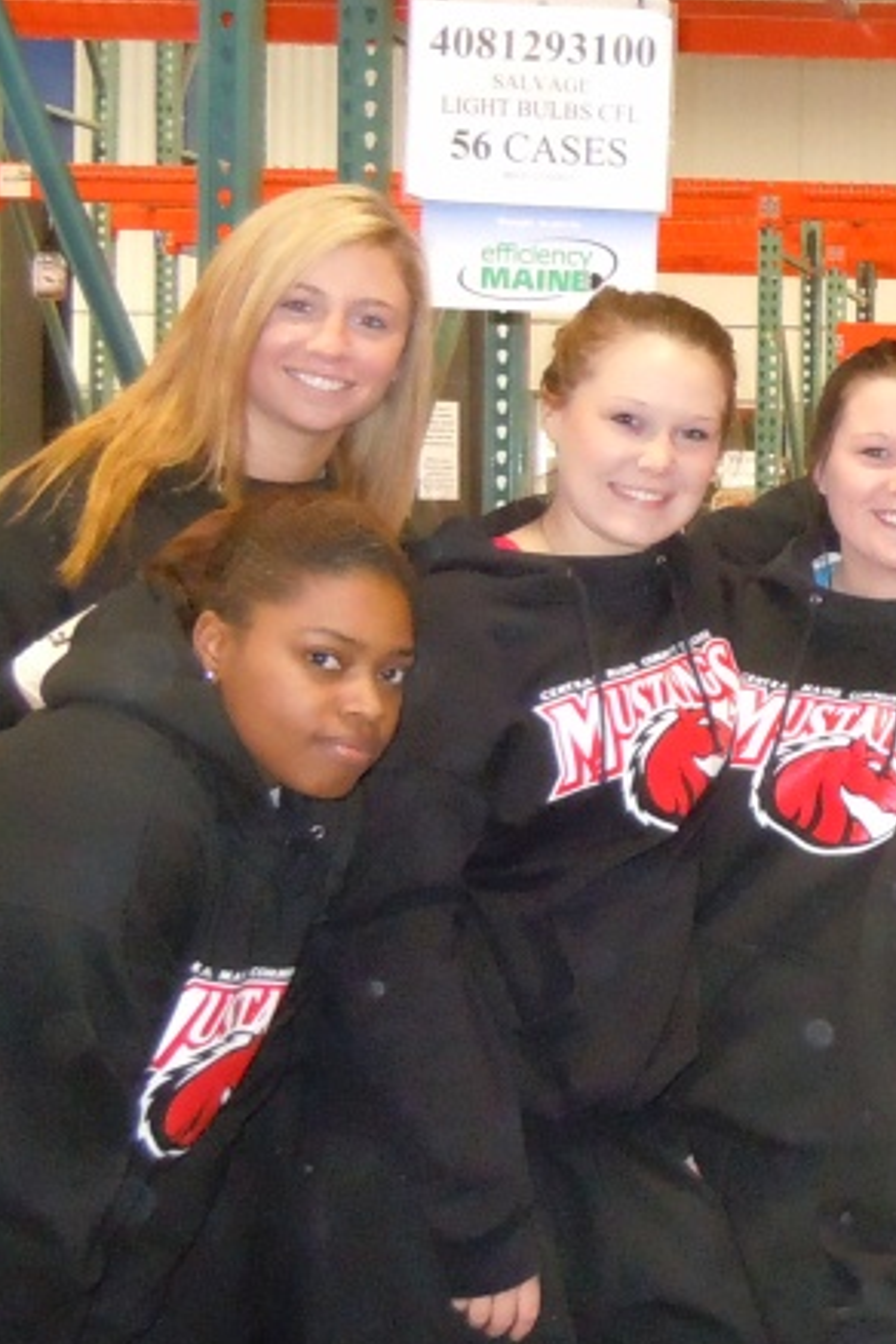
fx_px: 2725
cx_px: 1224
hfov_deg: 17.3
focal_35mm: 73
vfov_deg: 27.7
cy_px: 574
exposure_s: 1/30
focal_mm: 5.4
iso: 800
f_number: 3.5
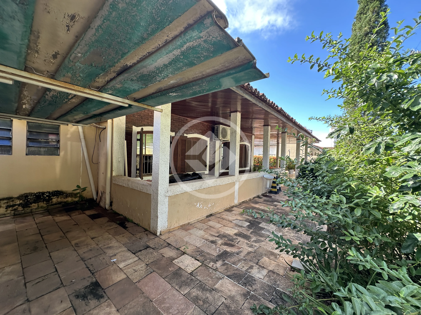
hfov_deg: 102.1
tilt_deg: -0.4
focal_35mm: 14
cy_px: 158
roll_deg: -2.0
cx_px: 210
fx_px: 170
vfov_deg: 85.7
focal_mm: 2.22
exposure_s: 1/160
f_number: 2.2
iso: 40
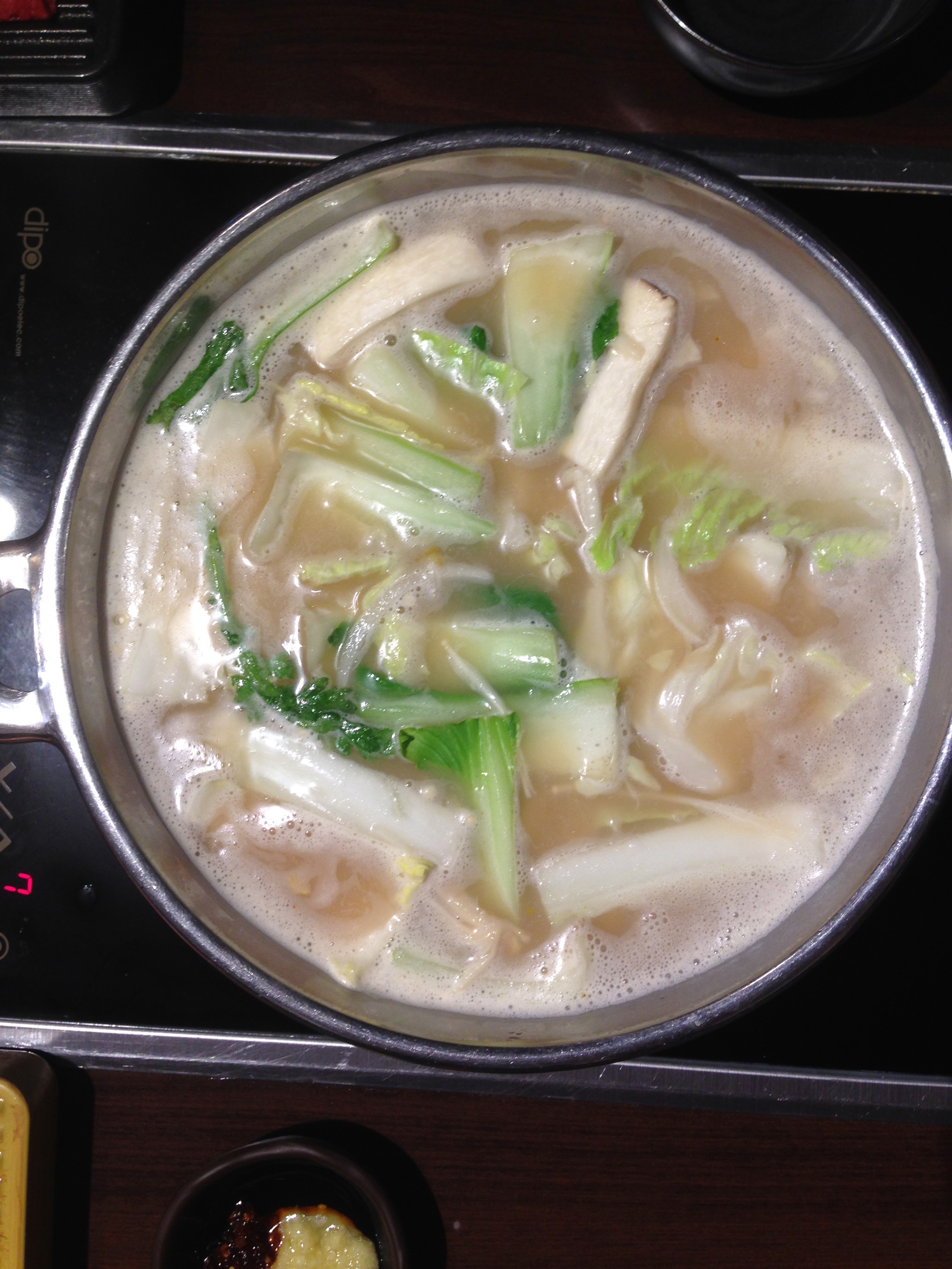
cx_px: 476
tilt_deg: -86.9
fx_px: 1210
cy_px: 634
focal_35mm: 33
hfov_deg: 42.9
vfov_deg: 55.4
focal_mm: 4.12
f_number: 2.4
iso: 50
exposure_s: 1/24
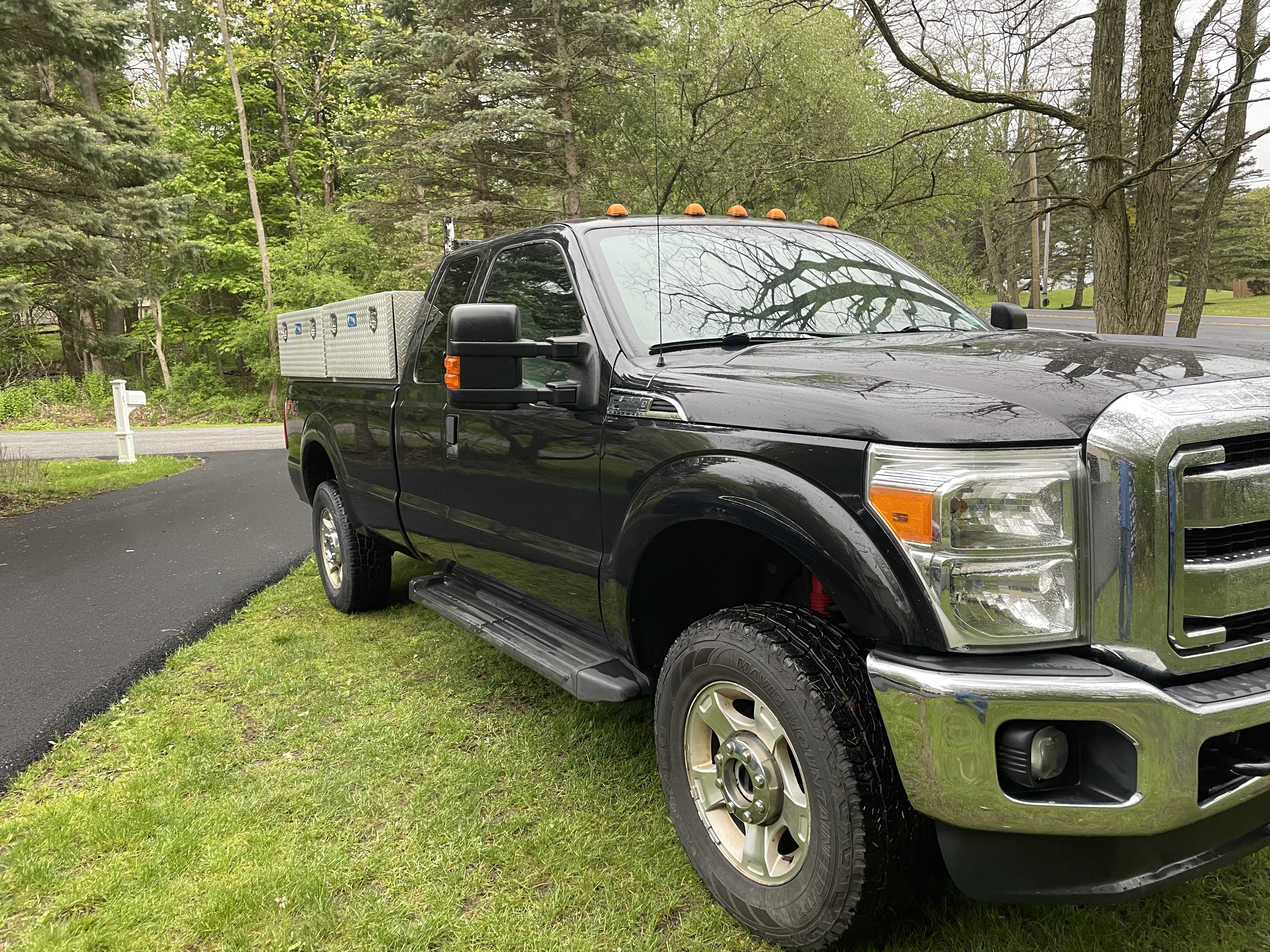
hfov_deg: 67.3
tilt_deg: -6.8
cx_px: 635
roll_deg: +5.0
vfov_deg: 53.1
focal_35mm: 26
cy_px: 476
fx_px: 954
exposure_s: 1/81
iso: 125
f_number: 1.6
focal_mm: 4.2
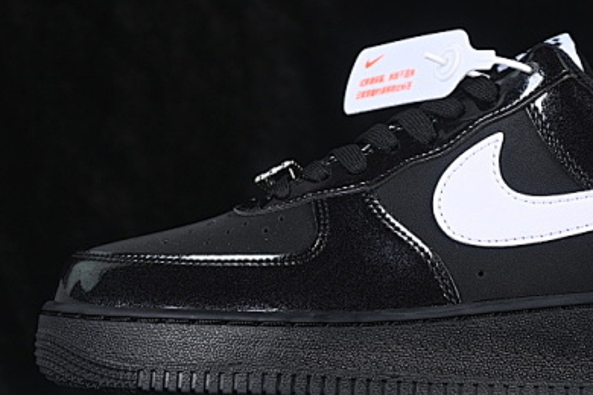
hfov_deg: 13.3
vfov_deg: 8.9
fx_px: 2537
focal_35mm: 154
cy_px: 156
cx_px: 459
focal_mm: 50
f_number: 6.3
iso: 160
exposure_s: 1/60
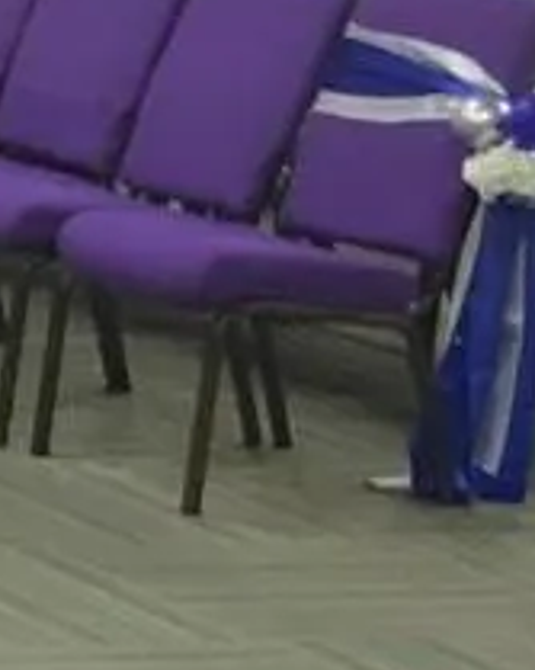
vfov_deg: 8.9
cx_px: -1307
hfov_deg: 6.3
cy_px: 452
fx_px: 4298
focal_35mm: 217
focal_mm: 3
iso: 125
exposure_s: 1/60
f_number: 1.8
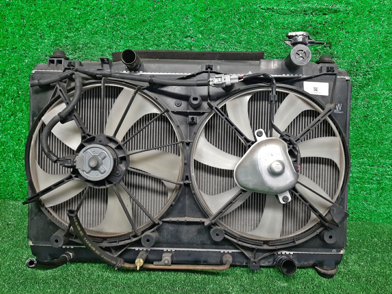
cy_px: 147
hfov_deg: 67.3
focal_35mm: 26
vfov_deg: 53.1
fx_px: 294
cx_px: 196
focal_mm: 3.93
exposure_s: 1/50
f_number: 1.7
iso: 99
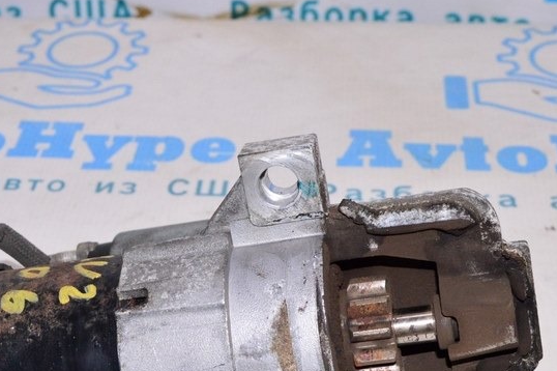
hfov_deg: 25.2
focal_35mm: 80
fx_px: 1237
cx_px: 170
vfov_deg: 17.0
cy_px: 265
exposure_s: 1/200
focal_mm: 28
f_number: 8
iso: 1600
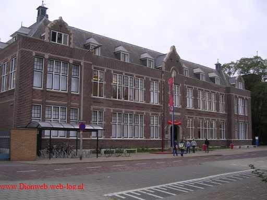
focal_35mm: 38
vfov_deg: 37.7
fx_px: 293
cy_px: 100
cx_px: 134
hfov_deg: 49.0
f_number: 2.8
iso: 100
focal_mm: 5.8
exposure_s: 1/232
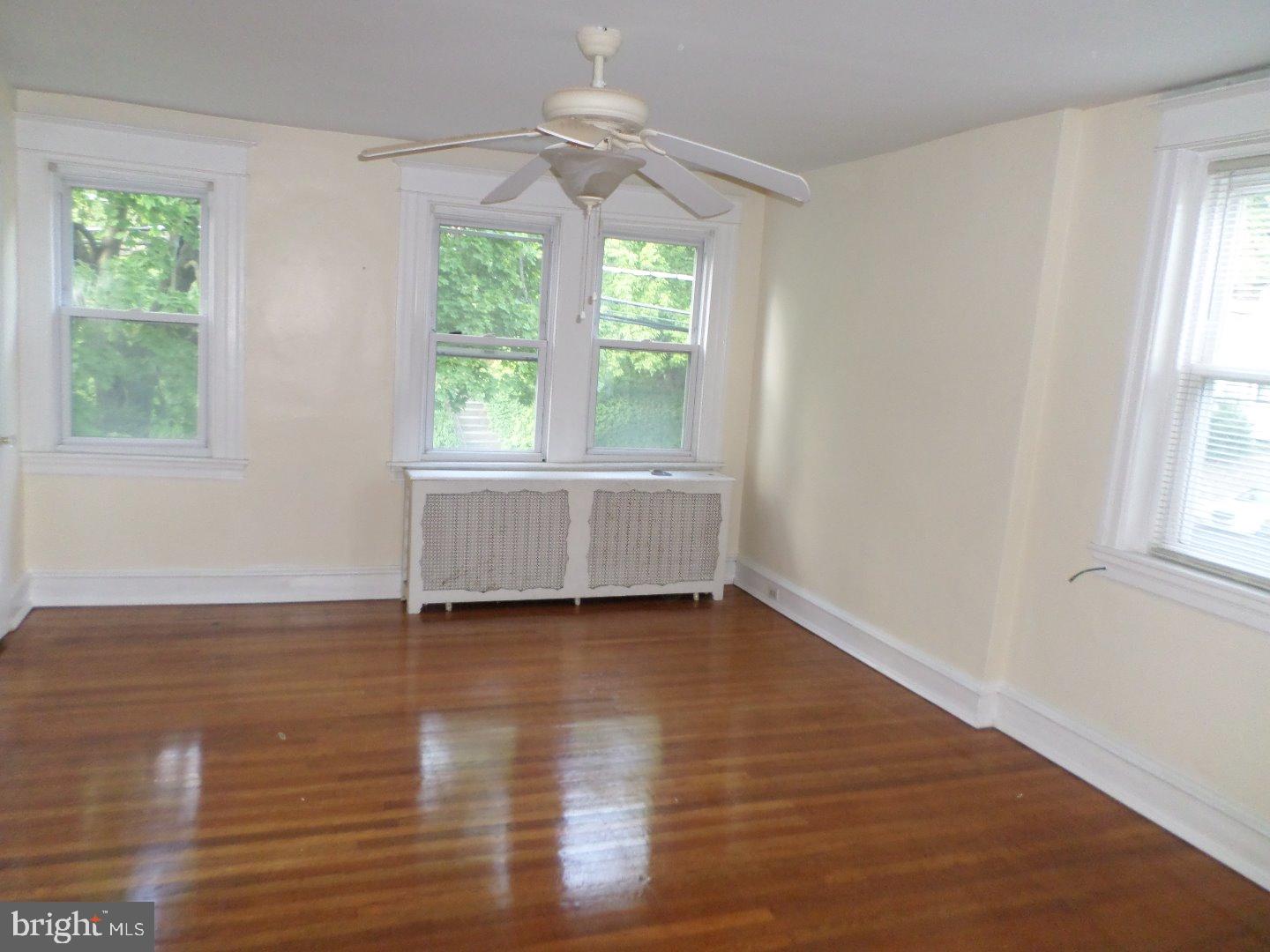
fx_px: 917
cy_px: 476
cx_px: 635
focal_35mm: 25
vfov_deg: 54.9
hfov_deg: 69.4
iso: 240
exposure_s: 1/30
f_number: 2.5
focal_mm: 4.5
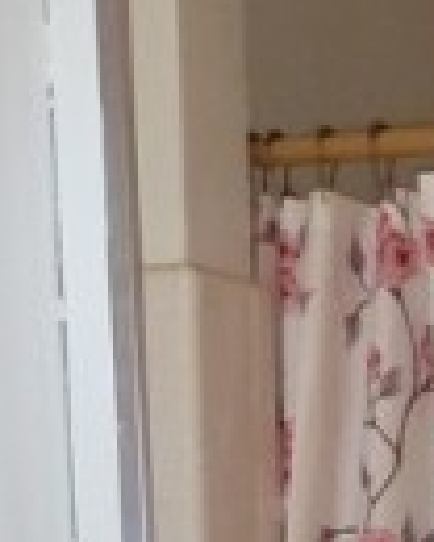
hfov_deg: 10.6
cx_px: 764
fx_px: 2216
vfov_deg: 11.7
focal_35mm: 138
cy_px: 1259
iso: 250
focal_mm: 4.3
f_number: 3.3
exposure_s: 1/60
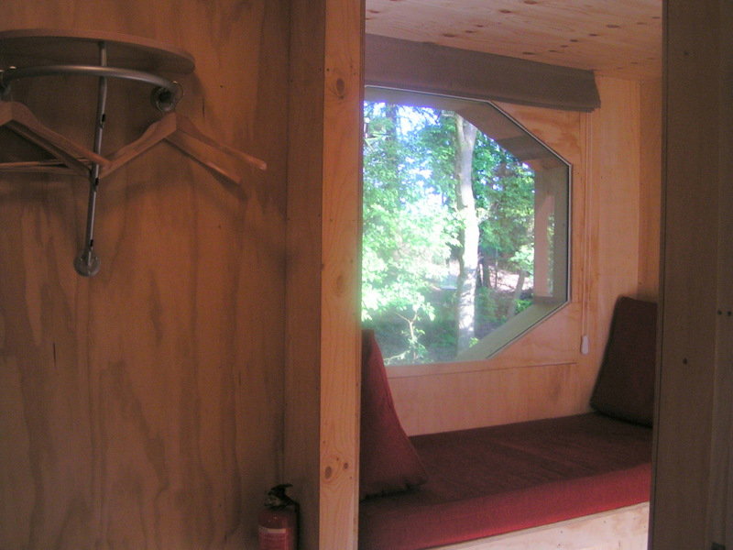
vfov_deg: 37.7
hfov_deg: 49.0
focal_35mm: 38
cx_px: 366
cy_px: 275
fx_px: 805
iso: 80
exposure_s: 1/50
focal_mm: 5.8
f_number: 2.8
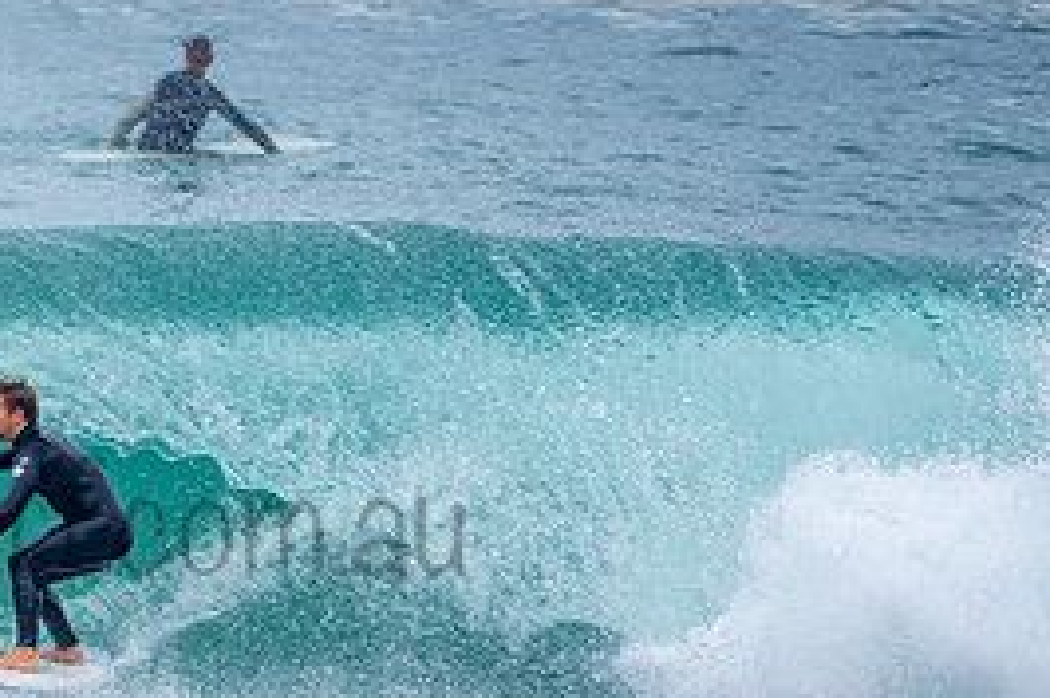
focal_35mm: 1636
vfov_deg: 0.8
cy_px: 483
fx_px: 47685
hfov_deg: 1.3
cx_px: 47
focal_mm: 500
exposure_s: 1/500
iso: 125
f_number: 5.6
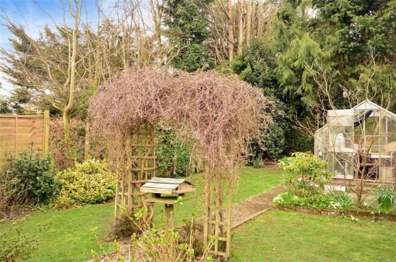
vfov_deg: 43.4
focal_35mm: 30
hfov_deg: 62.0
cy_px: 131
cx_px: 198
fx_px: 329
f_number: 10
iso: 640
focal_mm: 20
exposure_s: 1/50
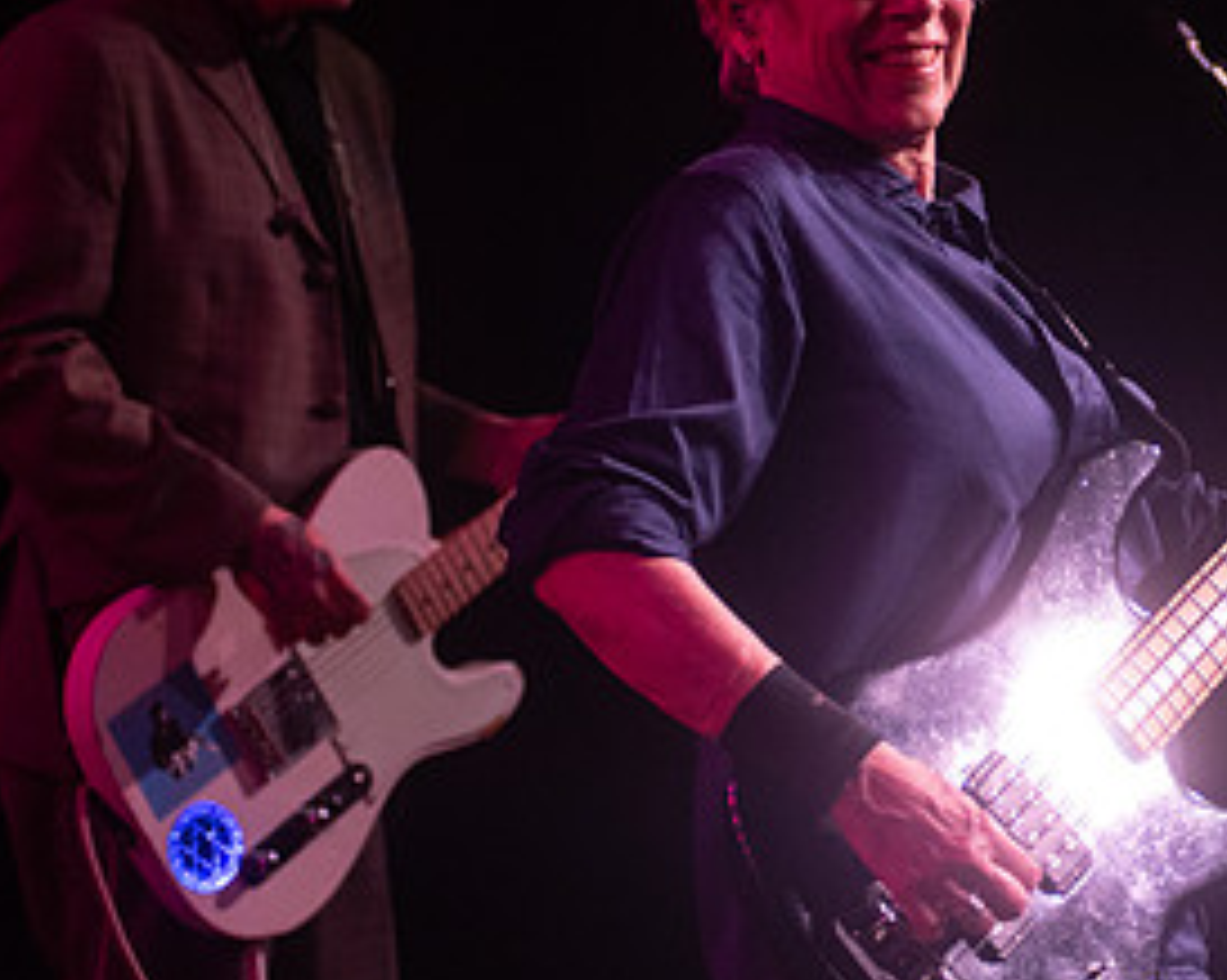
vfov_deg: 7.9
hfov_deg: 9.9
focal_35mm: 195
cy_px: 134
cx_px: 1050
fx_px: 7076
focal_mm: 80
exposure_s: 1/160
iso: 2000
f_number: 3.2
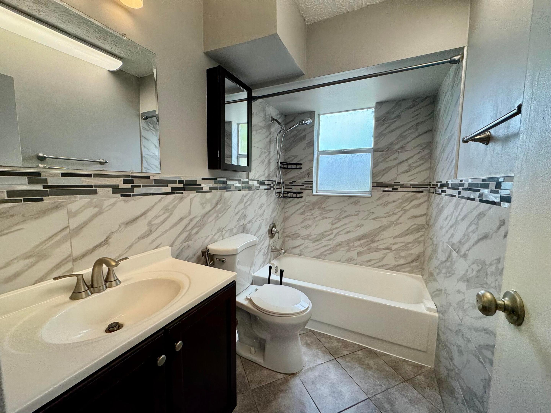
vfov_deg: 85.7
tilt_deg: -6.6
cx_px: 276
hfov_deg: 102.1
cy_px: 206
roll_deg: -0.5
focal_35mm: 14
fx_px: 223
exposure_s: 1/158
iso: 40
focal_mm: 2.22
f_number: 2.2
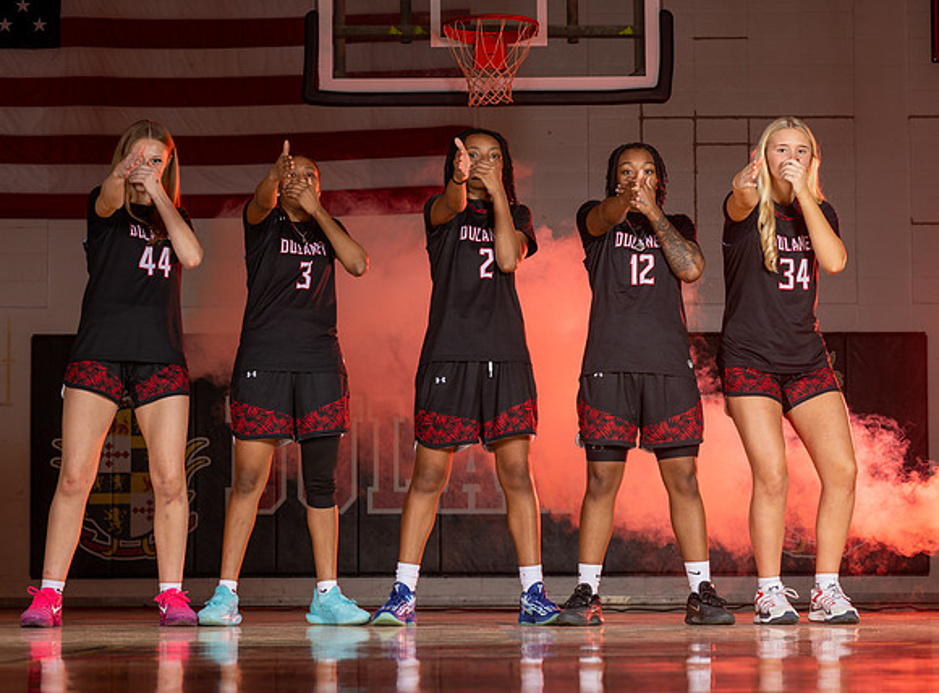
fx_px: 2810
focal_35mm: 104
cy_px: 330
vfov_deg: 14.1
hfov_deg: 19.0
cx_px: 481
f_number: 6.3
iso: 80
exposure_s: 1/200
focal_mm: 72
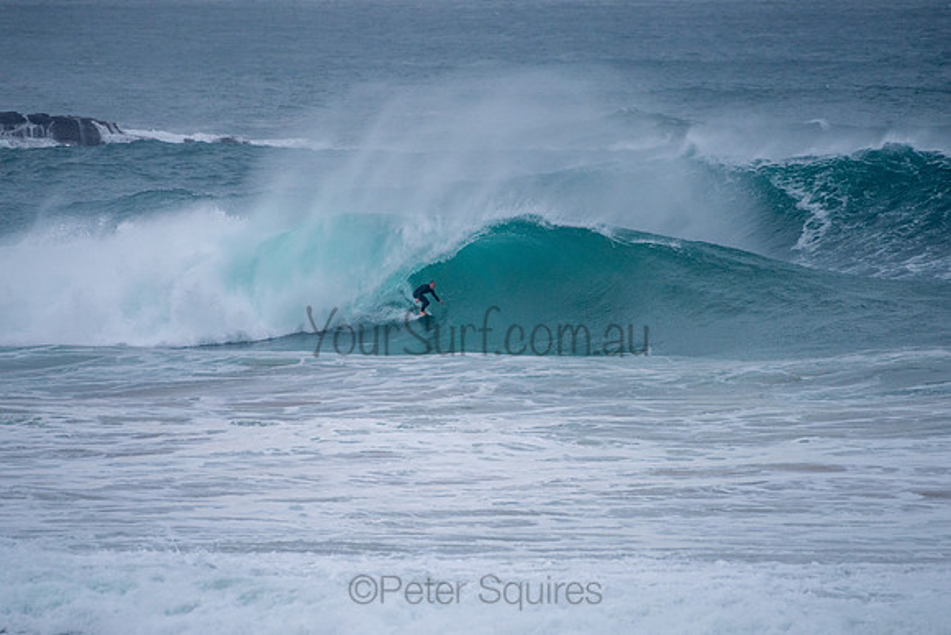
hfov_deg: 3.4
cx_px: 457
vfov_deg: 2.2
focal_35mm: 613
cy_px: 293
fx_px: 16202
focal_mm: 500
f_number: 5.6
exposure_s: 1/1250
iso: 500
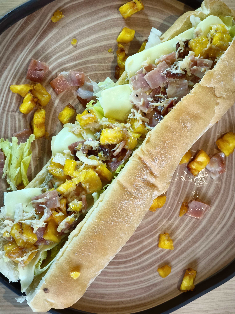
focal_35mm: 76
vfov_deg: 25.7
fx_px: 688
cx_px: 116
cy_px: 156
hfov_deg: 19.4
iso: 800
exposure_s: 1/60
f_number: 1.25
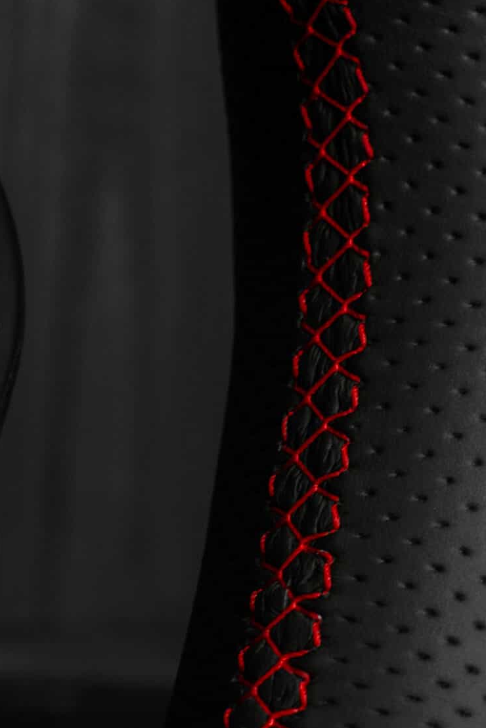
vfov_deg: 16.8
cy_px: 500
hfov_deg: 11.3
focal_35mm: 121
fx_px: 2452
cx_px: 297
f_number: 6.3
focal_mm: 35
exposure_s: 1/125
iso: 500
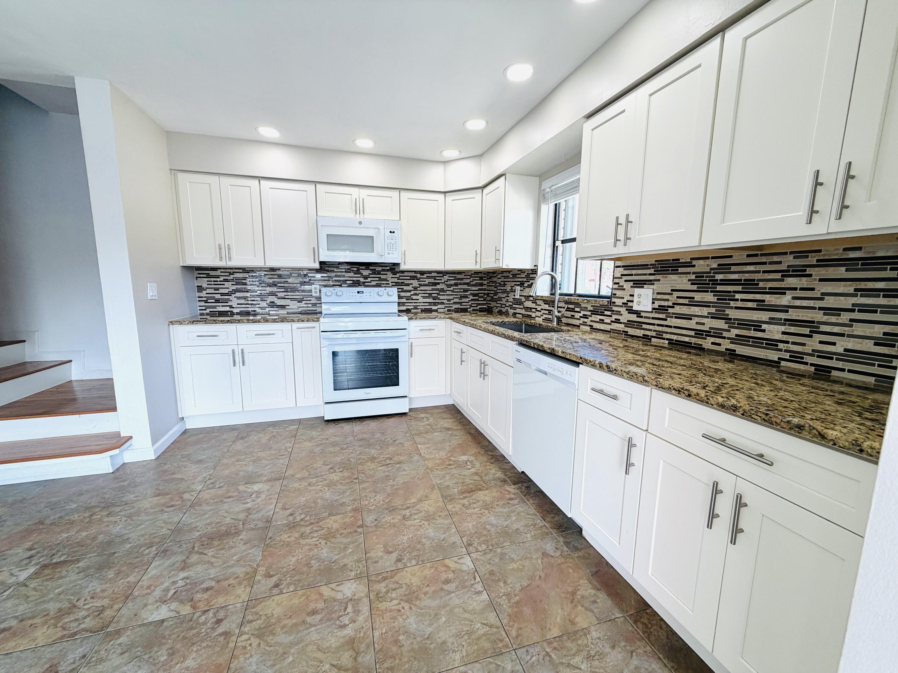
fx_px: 363
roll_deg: +0.4
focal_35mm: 14
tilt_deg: -7.9
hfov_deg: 102.1
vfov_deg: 85.7
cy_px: 336
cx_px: 449
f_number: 2.2
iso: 64
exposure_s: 1/120
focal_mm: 2.22
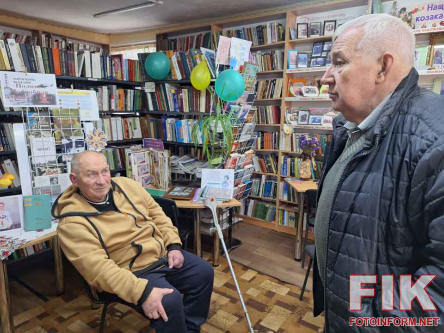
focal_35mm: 23
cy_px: 166
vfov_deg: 58.9
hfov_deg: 73.9
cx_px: 222
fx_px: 295
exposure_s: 1/50
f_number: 1.8
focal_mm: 5.54
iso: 100
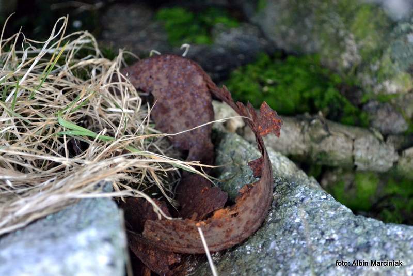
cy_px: 138
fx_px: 947
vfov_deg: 16.6
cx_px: 206
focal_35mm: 82
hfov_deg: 24.6
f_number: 5.6
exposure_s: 1/200
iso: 3200
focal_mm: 55
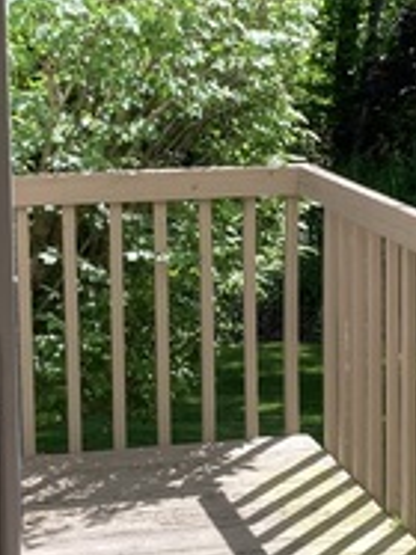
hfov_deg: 14.8
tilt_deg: -7.1
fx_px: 1604
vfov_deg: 19.7
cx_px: 232
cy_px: 275
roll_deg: +1.8
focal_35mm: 100
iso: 20
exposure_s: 1/517
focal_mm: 3.99
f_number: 1.8
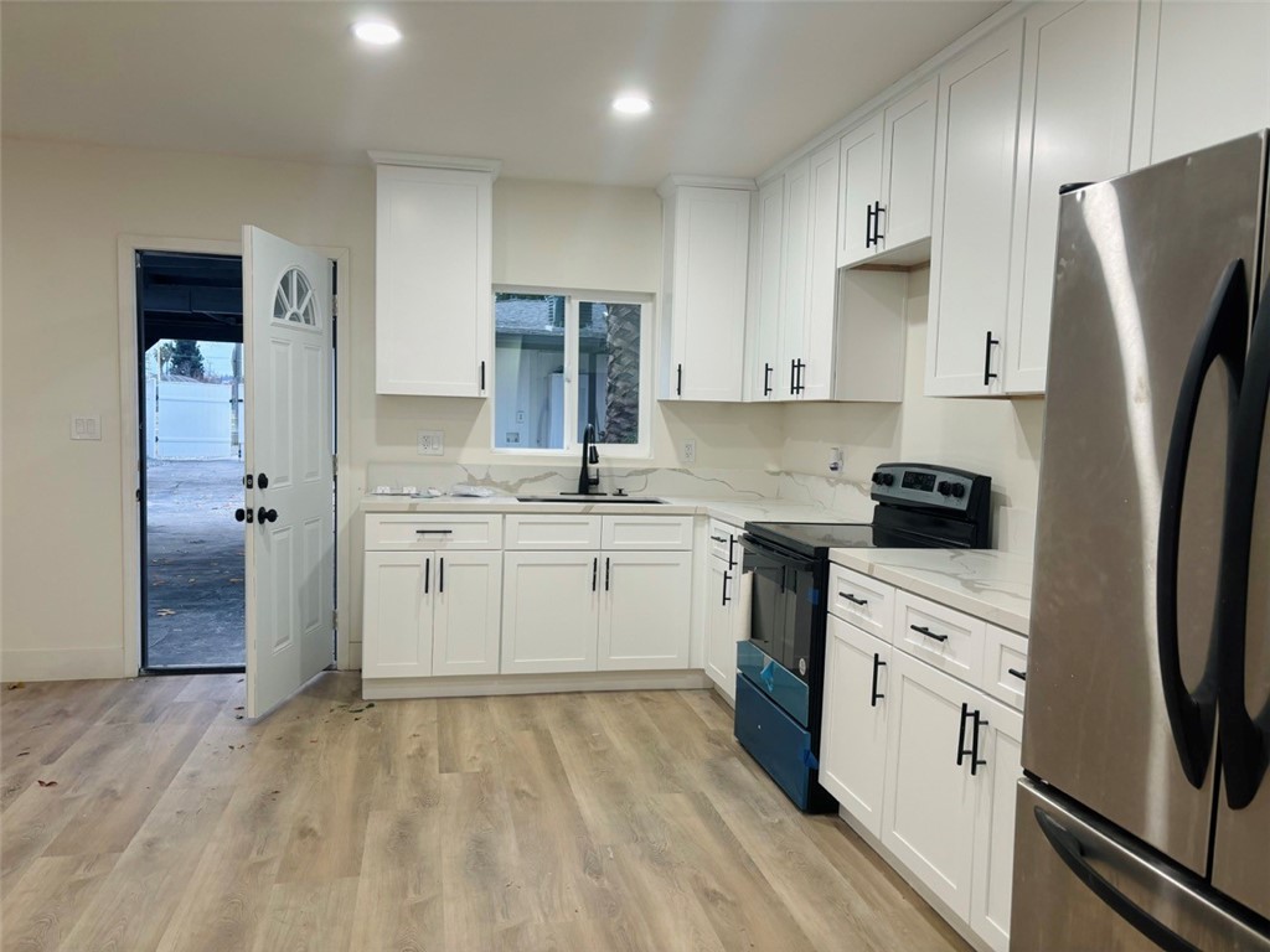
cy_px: 476
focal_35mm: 26
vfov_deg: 53.1
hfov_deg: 67.3
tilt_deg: -4.3
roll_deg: -2.0
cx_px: 635
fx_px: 954
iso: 100
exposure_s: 1/60
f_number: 1.6
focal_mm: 5.96
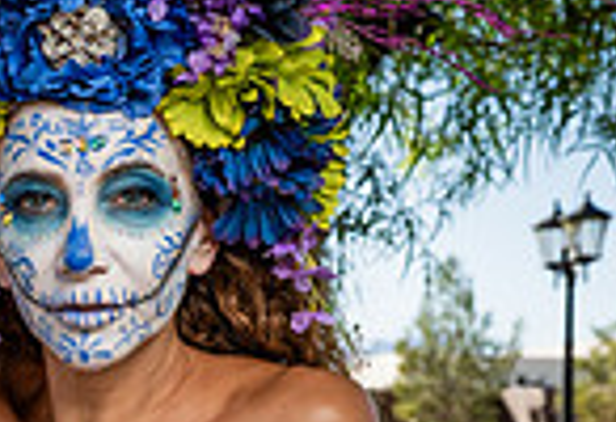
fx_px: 2657
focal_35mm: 154
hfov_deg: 12.4
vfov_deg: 8.9
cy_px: 557
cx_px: -394
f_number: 7.1
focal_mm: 36
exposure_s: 1/200
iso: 64
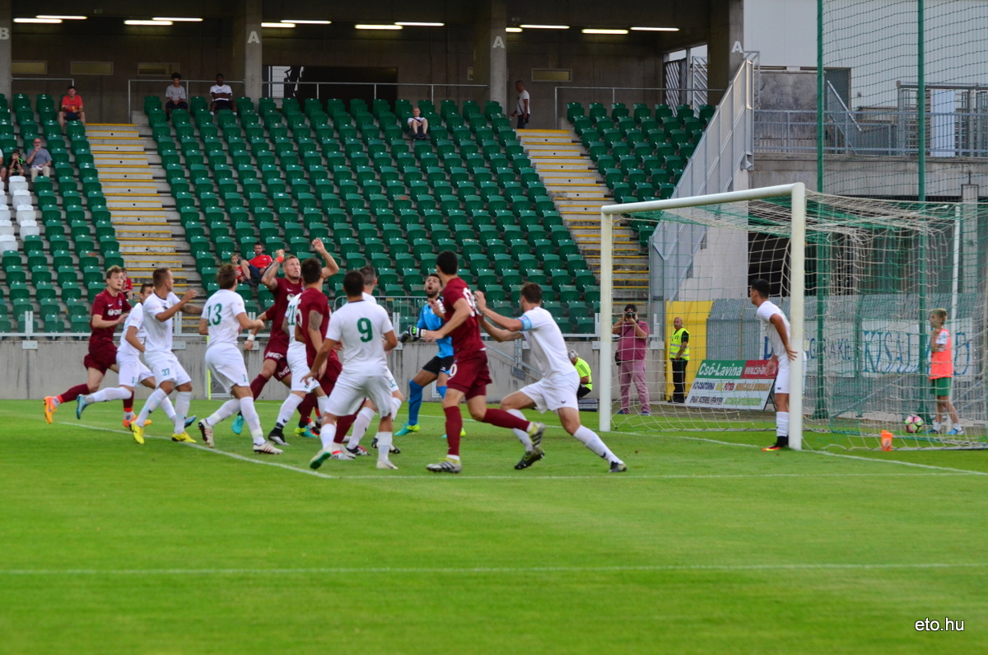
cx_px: 494
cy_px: 328
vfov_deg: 9.3
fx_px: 4026
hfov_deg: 14.0
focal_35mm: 147
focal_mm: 98
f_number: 5
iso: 720
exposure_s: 1/400
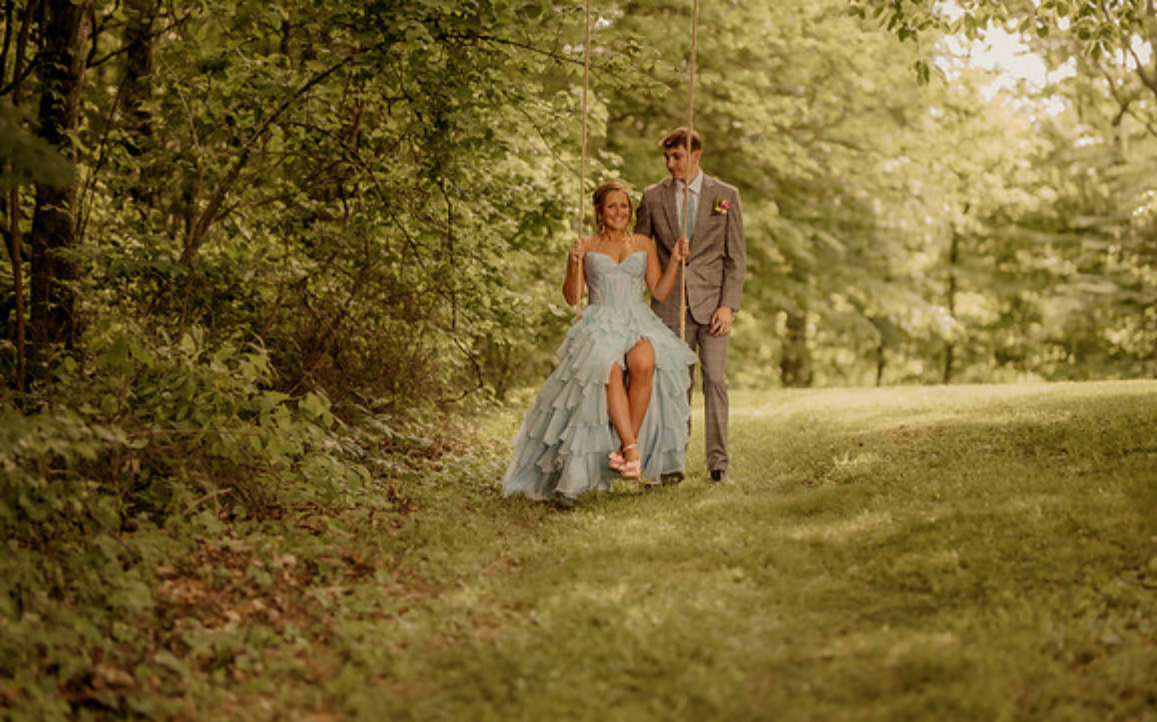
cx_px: 578
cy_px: 343
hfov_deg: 23.8
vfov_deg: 15.0
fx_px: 2743
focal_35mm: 87
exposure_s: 1/500
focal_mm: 85
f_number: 1.4
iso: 400
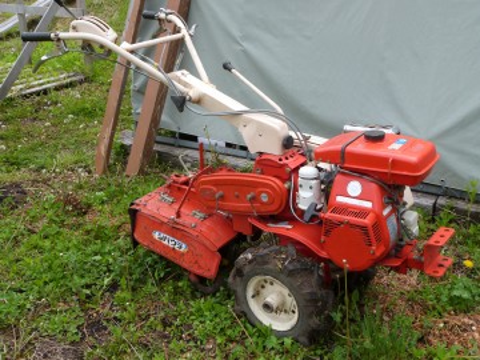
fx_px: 582
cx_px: 240
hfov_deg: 44.8
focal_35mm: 42
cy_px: 180
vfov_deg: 34.3
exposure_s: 1/200
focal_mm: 7.4
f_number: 5
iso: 100
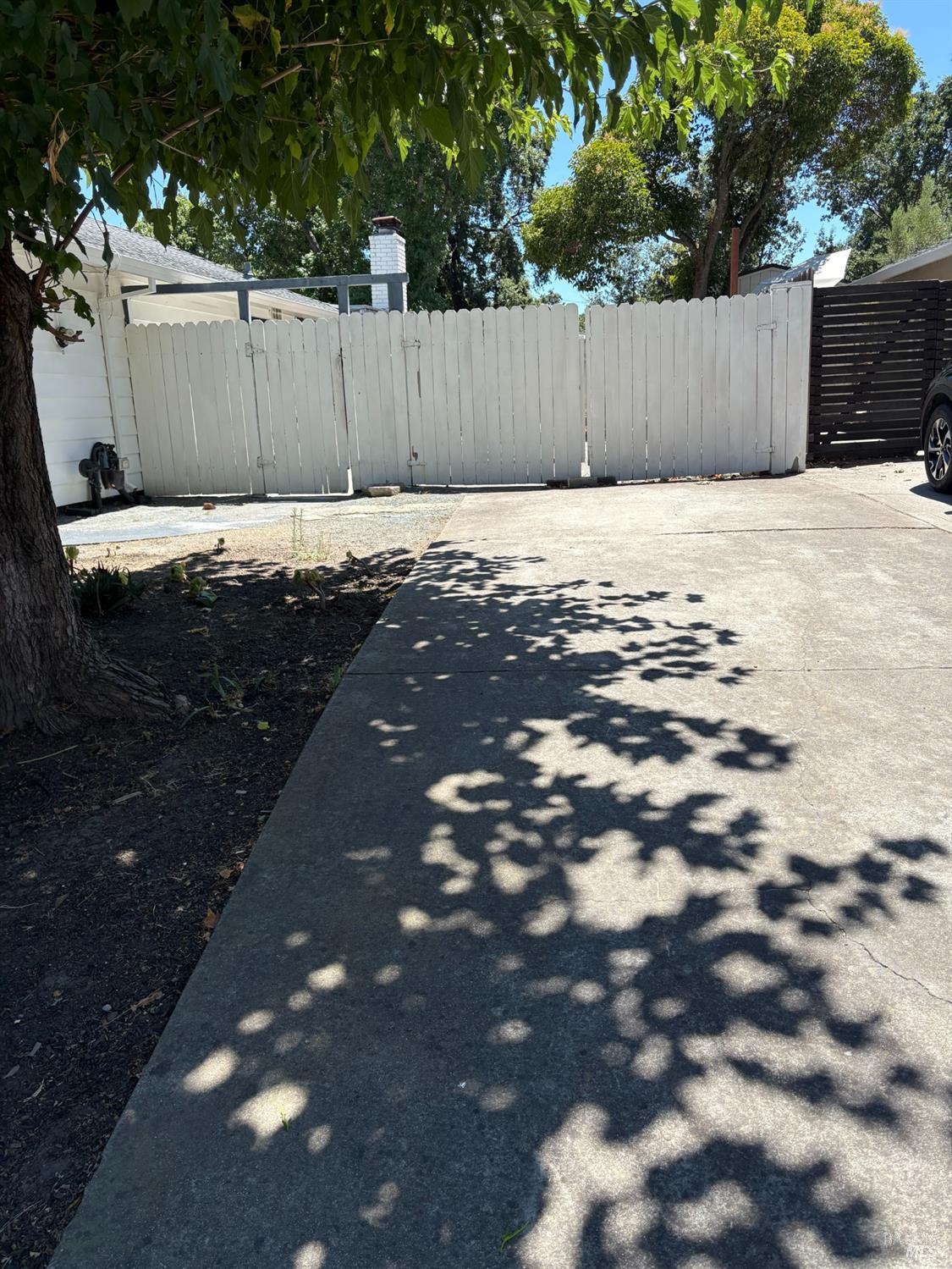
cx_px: 476
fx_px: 953
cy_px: 634
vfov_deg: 67.3
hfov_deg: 53.1
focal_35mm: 26
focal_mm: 5.96
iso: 50
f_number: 1.6
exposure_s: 1/1626
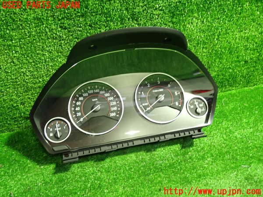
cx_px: 132
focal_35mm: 30
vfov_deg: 46.8
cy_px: 98
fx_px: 228
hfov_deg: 60.0
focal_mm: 5.4
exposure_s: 1/30
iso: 500
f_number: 2.3
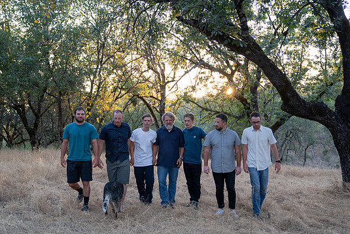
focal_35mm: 39
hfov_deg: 49.5
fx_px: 379
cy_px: 122
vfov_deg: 34.2
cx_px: 173
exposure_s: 1/100
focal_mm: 36
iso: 250
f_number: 2.8
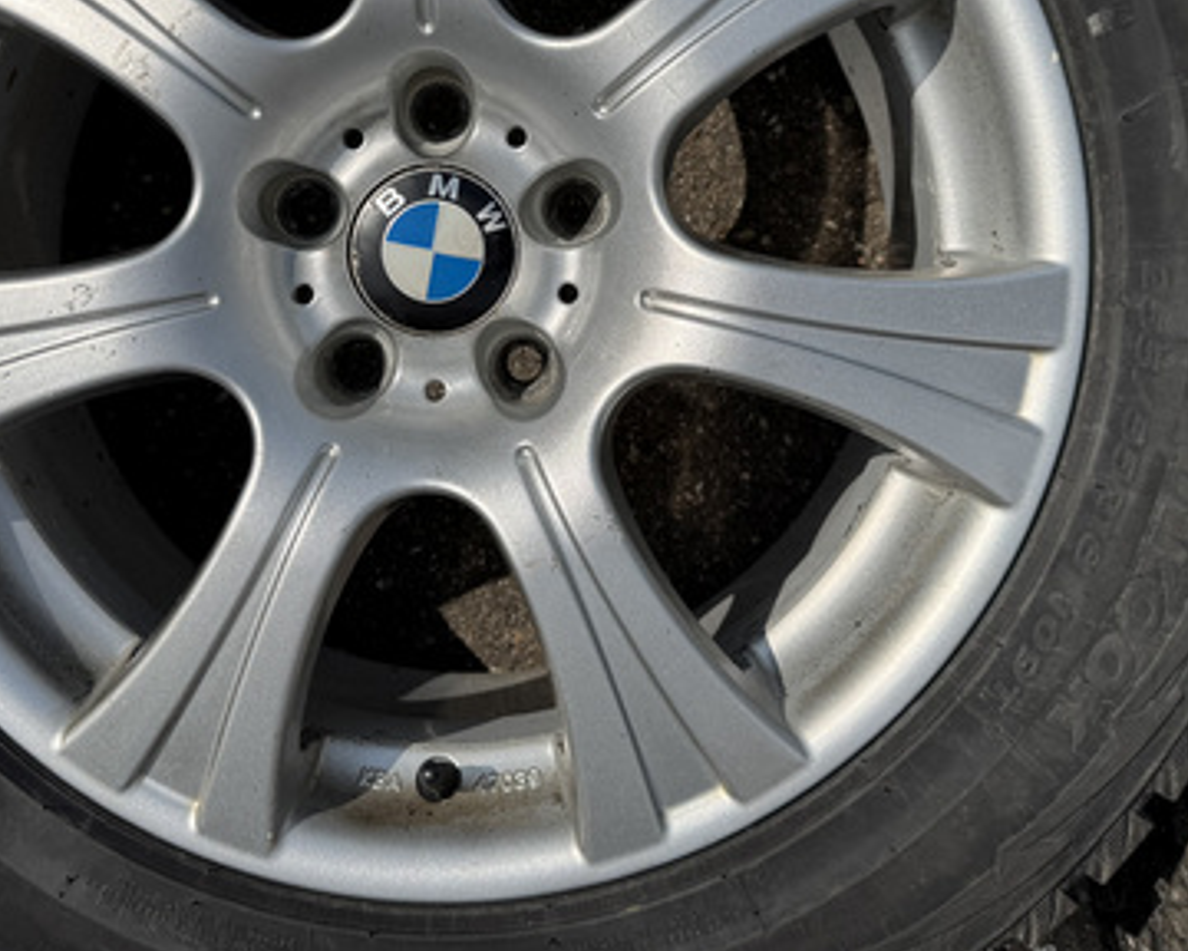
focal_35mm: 39
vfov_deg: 37.4
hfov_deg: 46.7
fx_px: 1371
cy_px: 254
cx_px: 502
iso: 80
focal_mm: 6.76
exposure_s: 1/9009
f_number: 1.78
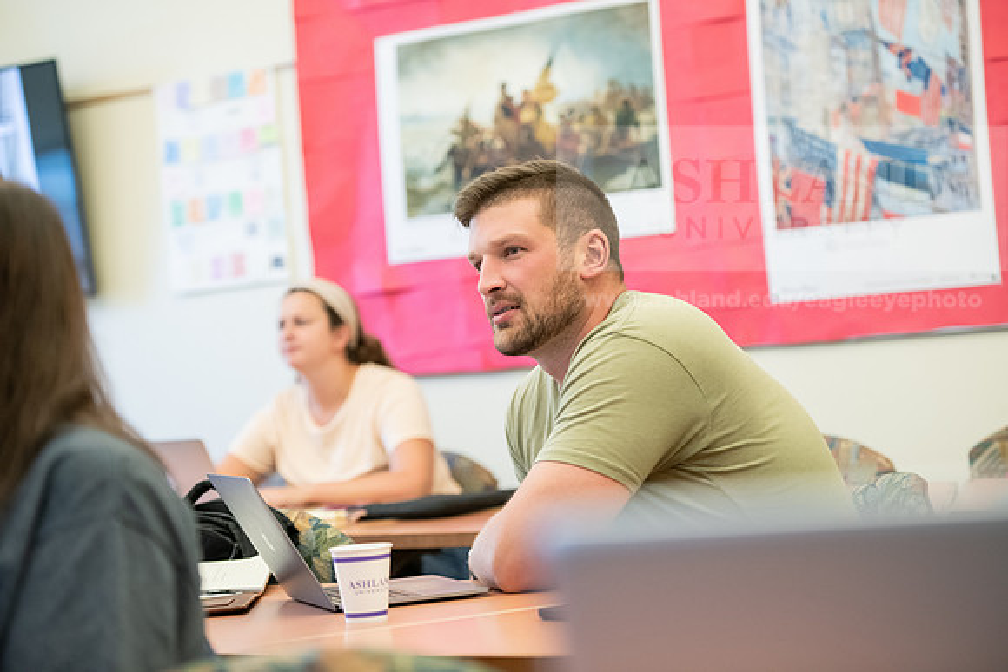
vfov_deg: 14.4
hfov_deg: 21.5
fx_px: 2660
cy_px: 336
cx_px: 504
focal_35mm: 95
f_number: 3.2
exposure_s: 1/200
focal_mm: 95
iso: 2500
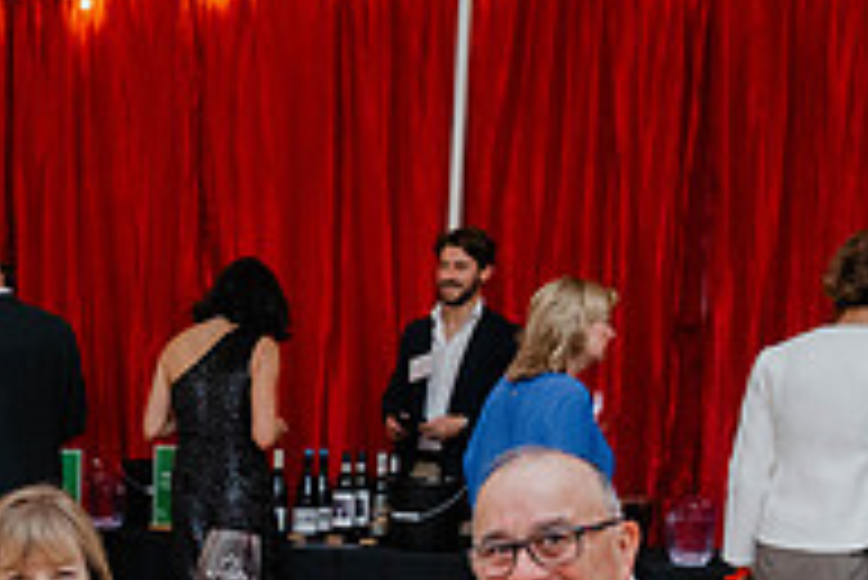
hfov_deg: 21.8
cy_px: 699
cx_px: -148
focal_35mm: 87
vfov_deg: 15.2
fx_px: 2099
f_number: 4
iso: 2000
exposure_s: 1/160
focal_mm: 29
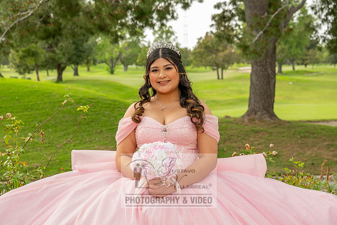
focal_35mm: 70
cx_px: 168
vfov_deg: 19.5
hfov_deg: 28.8
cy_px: 112
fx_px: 655
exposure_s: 1/200
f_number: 6.3
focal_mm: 70
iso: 320
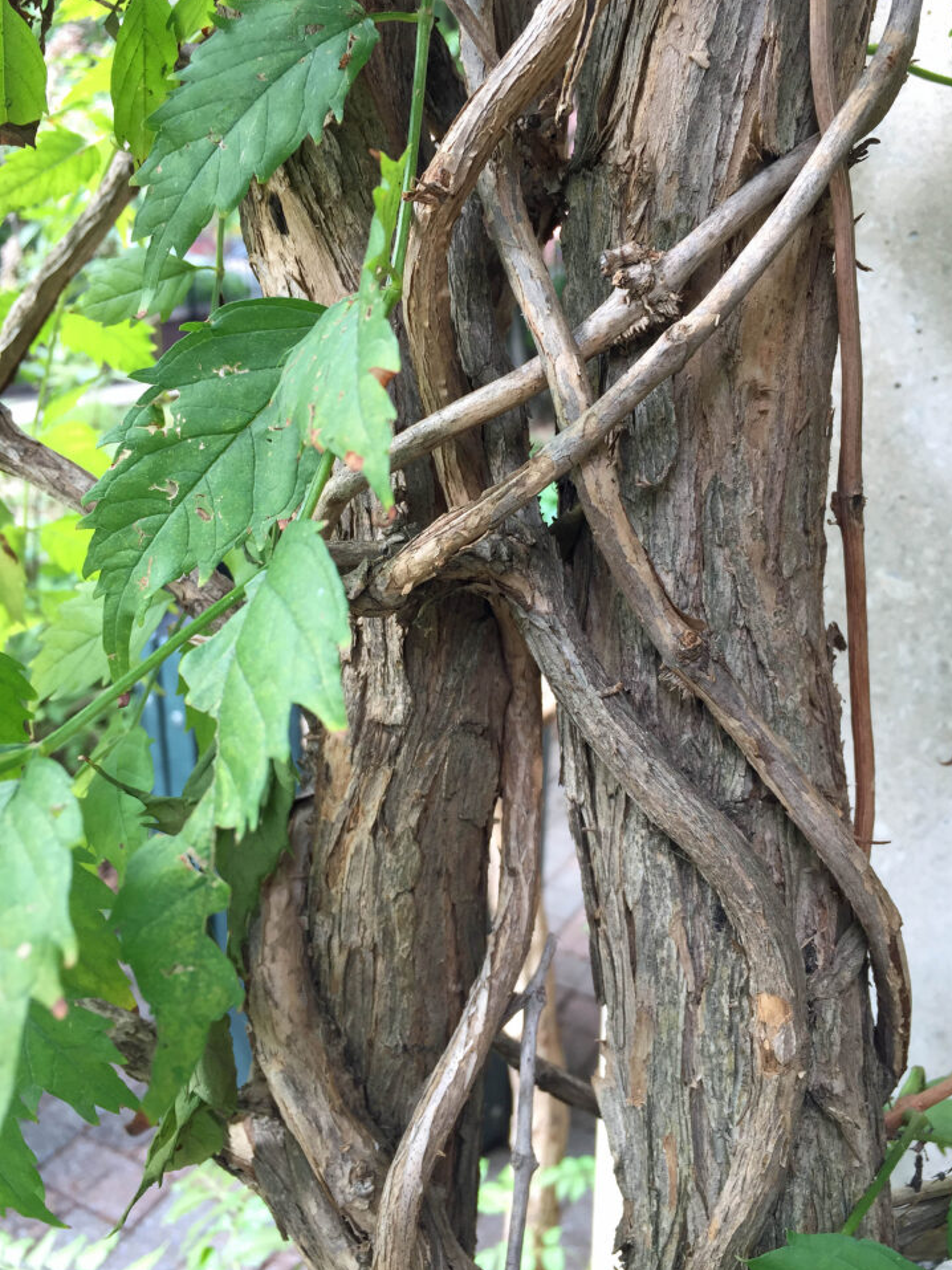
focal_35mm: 31
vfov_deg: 58.4
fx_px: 1137
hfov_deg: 45.4
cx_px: 488
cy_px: 630
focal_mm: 4.15
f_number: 2.2
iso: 50
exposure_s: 1/120
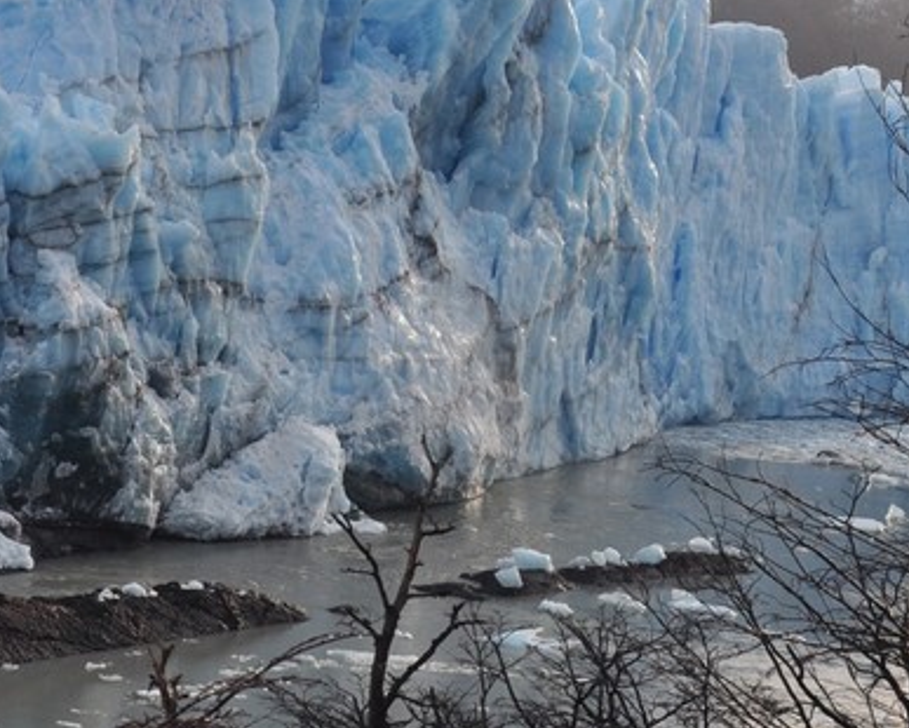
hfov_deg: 19.3
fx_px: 2638
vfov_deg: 15.6
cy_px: 119
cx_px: 141
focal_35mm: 98
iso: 200
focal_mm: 30
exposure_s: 1/250
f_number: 10
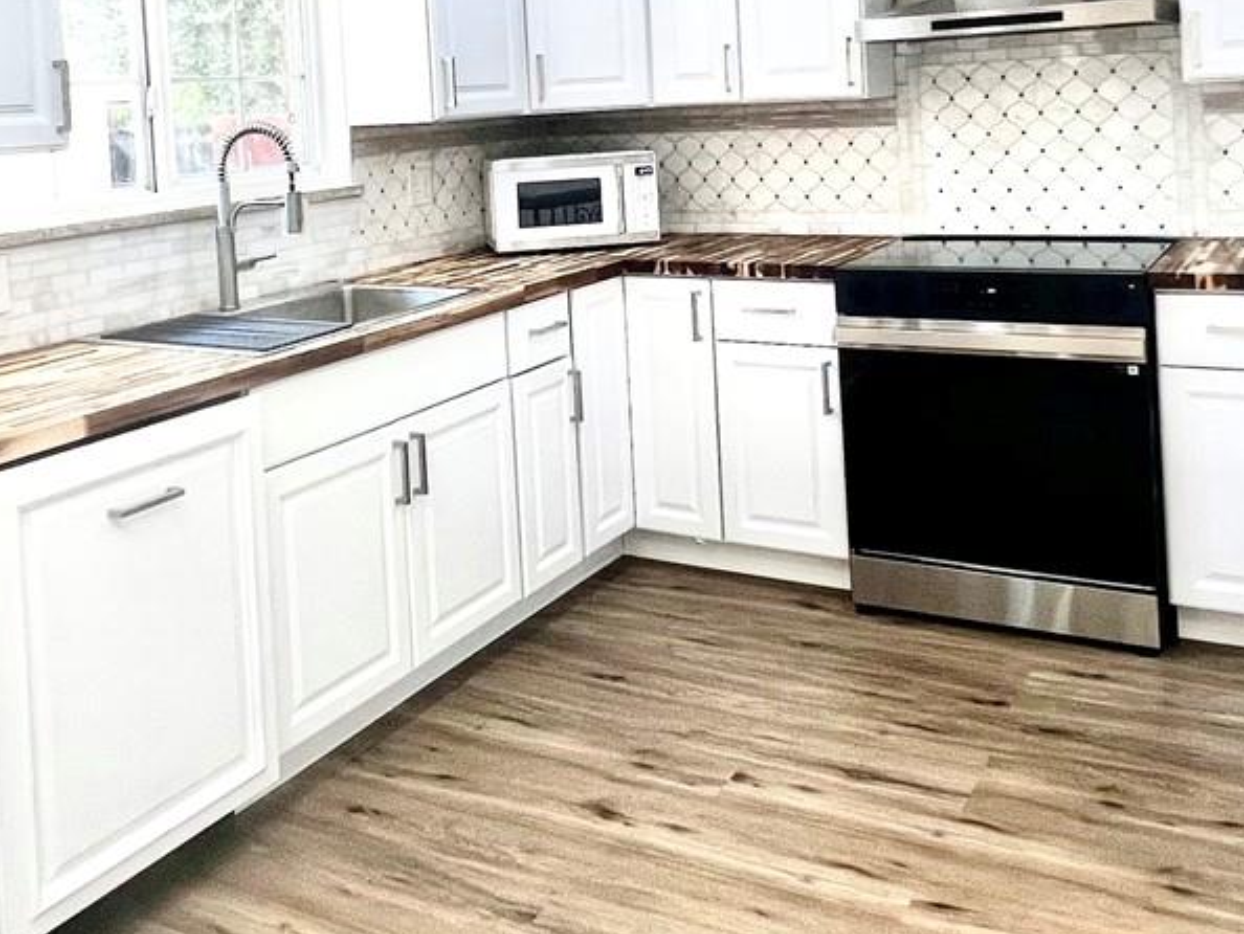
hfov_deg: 52.6
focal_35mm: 35
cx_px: 586
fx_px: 1258
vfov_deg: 38.4
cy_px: 126
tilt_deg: -1.7
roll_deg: +3.2
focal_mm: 1.57
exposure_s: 1/120
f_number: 1.8
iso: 80
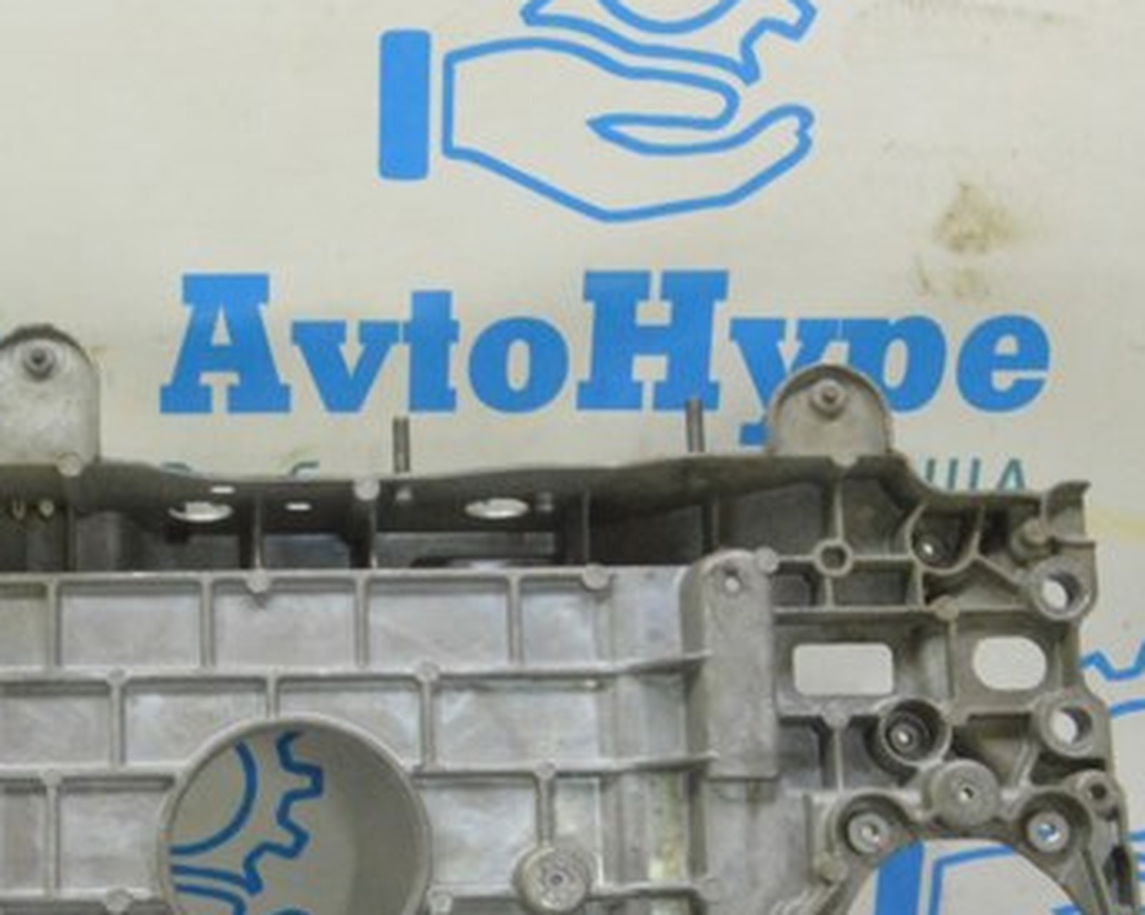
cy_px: 627
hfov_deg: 27.3
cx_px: 213
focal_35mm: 68
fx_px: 2304
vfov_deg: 22.4
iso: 6400
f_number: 20
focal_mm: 26
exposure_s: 1/20
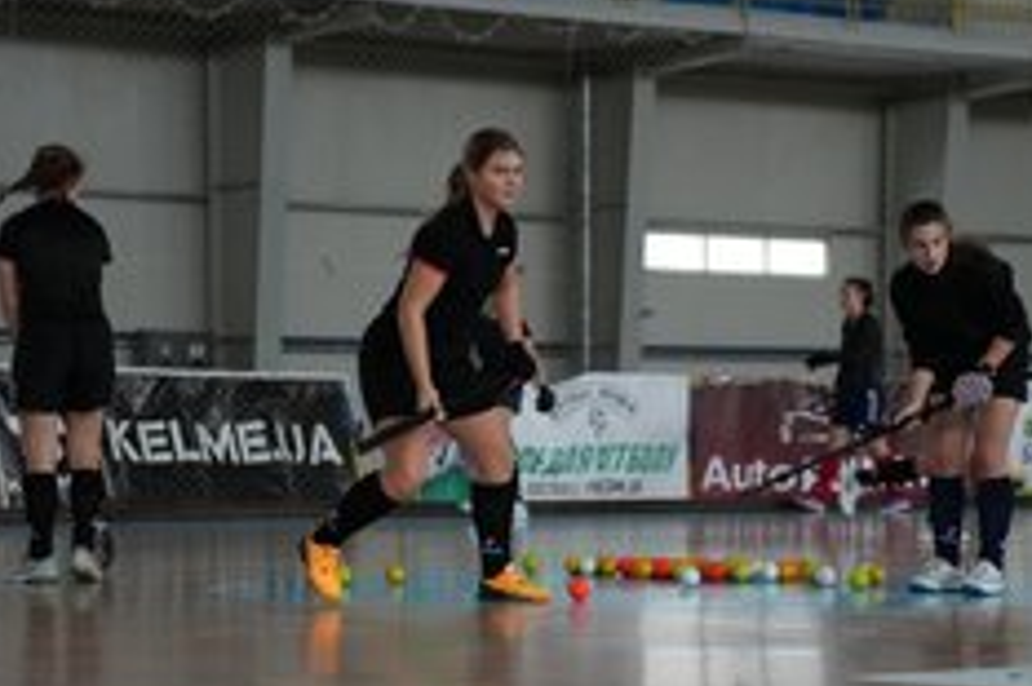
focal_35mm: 129
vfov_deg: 10.6
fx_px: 3695
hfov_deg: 15.9
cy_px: 485
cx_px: 563
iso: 5000
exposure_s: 1/200
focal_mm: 75
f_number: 2.8
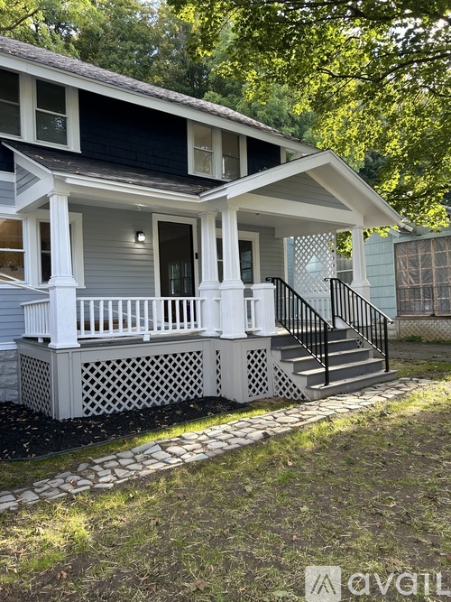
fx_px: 452
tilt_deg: +1.6
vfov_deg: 67.3
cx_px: 226
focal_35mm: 26
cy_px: 301
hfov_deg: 53.0
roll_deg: +1.2
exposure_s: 1/165
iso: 40
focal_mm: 5.7
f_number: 1.5
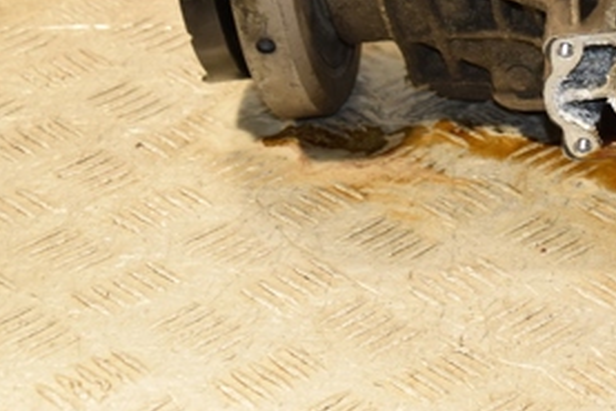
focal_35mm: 173
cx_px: 665
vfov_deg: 7.9
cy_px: -53
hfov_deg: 11.7
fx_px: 2962
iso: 800
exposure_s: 1/125
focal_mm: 50
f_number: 5
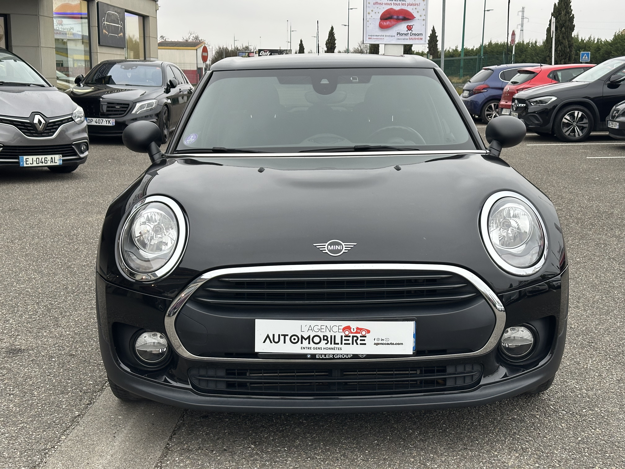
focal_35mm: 48
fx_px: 867
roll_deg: +0.1
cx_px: 312
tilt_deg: -10.3
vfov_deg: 30.3
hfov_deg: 39.7
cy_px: 234
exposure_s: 1/67
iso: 80
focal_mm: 6.86
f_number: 1.78
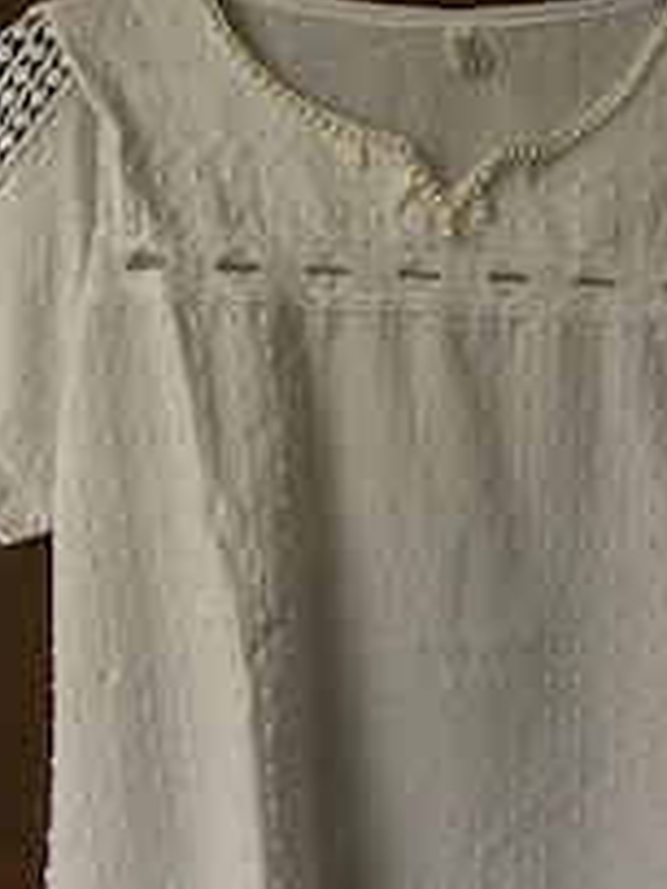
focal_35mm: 51
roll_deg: +1.2
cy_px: 619
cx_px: 432
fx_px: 1310
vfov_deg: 36.9
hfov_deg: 28.4
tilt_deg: -4.5
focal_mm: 4.25
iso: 1000
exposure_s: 1/30
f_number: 1.8
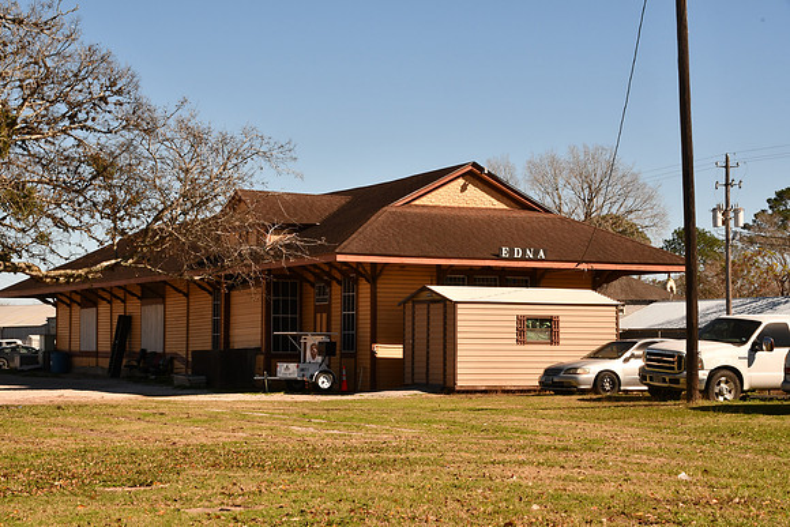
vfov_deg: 18.2
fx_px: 1646
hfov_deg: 27.0
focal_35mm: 75
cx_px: 395
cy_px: 264
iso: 250
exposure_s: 1/160
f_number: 22
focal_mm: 50
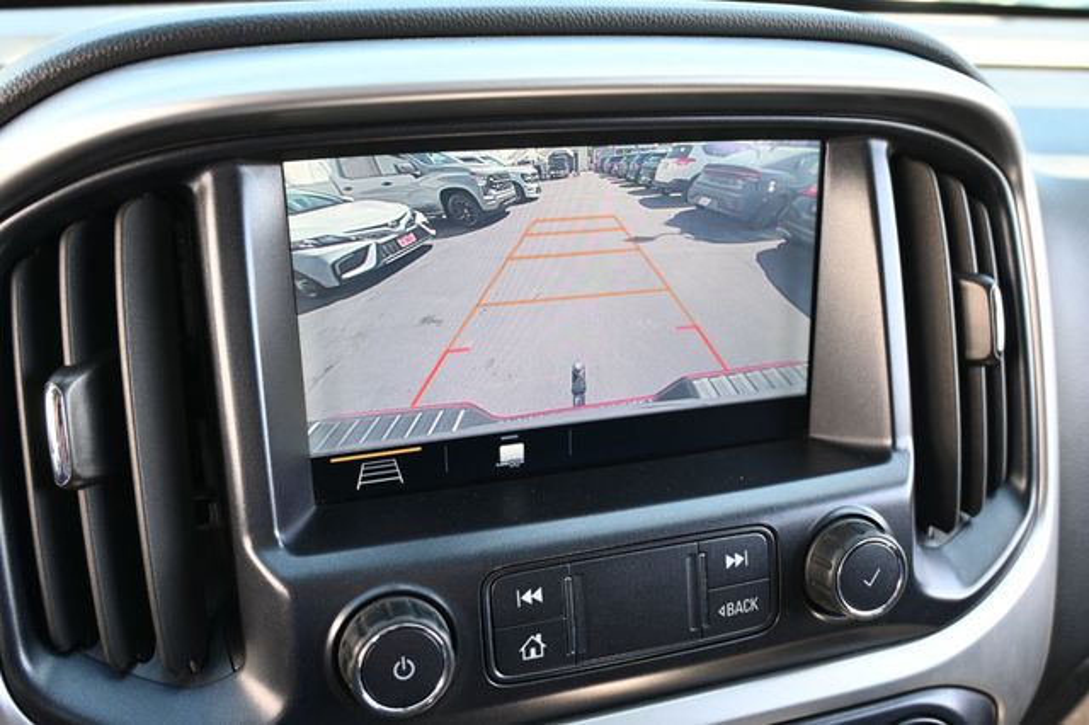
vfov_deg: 41.7
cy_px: 362
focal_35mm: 32
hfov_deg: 59.5
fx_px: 952
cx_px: 544
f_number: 4
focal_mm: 21
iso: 400
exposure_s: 1/200
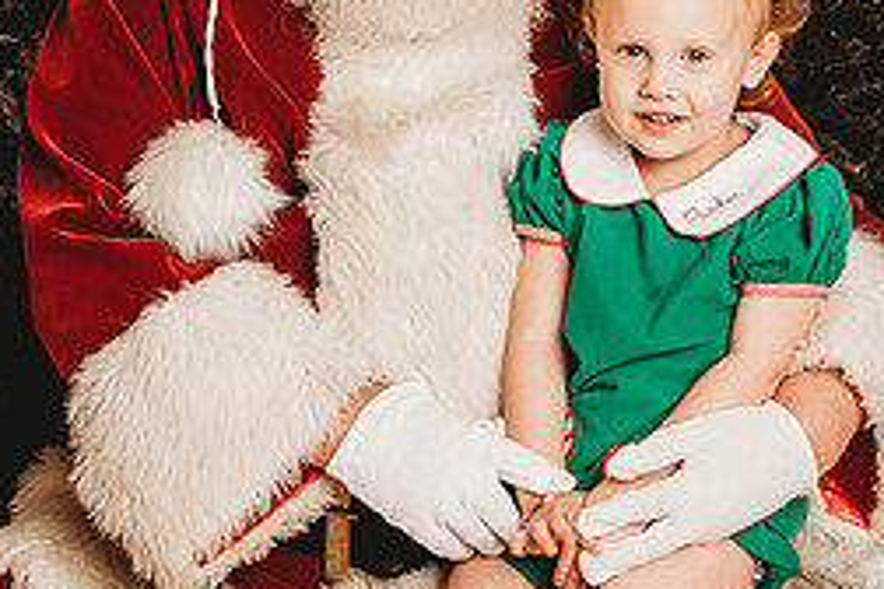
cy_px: -54
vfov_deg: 11.8
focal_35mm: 114
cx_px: 414
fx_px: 2799
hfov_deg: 17.9
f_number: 4
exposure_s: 1/160
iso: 100
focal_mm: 48
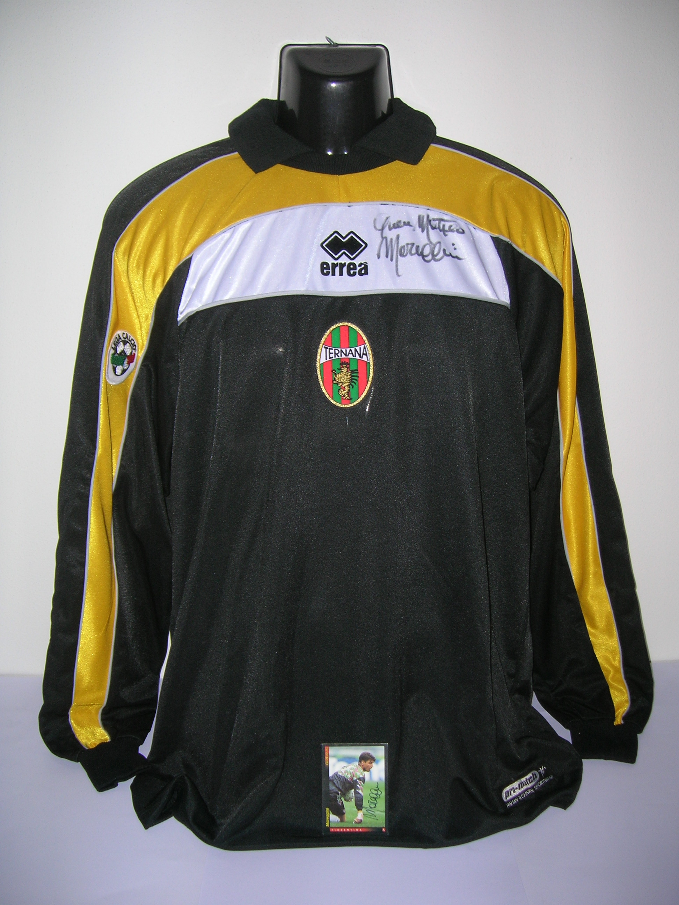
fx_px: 889
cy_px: 452
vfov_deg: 54.0
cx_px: 340
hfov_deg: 41.8
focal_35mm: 34
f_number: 2.9
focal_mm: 5.7
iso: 50
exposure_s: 1/60.1
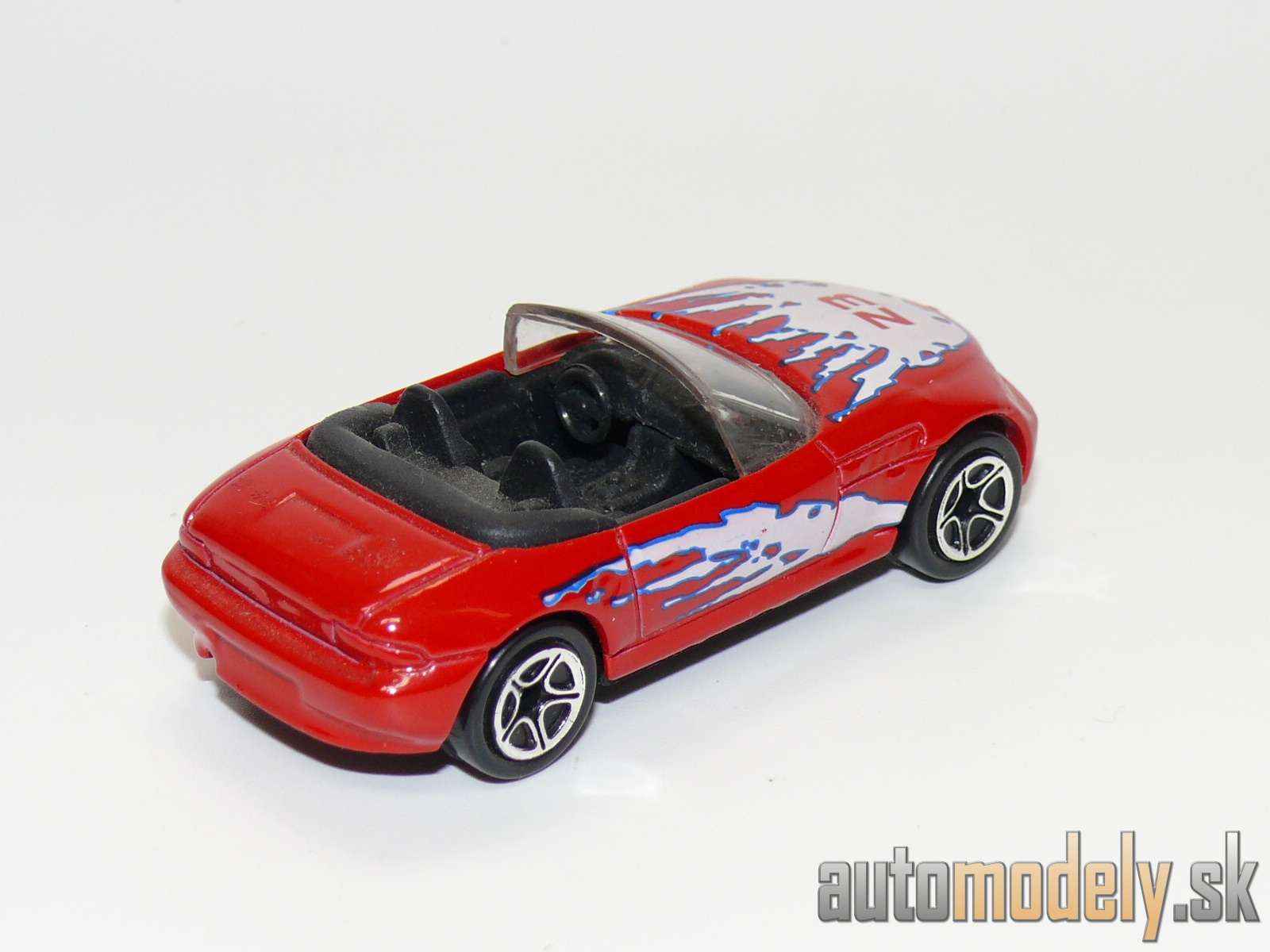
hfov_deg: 19.1
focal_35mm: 103
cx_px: 635
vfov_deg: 14.4
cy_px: 476
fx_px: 3779
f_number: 4
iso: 100
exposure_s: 1/30
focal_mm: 13.5
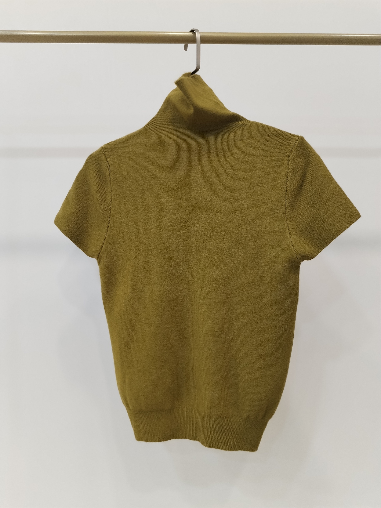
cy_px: 254
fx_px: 426
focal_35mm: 29
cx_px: 190
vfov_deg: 61.7
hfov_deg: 48.2
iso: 444
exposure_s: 1/60
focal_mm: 4.75
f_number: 1.8
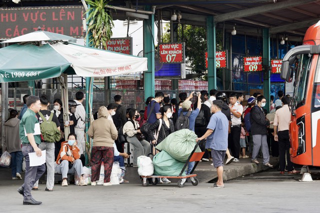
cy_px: 106
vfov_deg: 12.3
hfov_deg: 18.4
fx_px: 987
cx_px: 160
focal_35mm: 111
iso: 800
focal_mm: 111
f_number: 6.3
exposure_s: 1/320
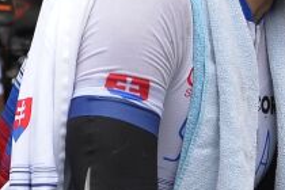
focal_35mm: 571
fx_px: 4520
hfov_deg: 3.6
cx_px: 262
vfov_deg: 2.4
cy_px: 67
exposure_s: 1/1600
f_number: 4
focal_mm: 100
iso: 1250
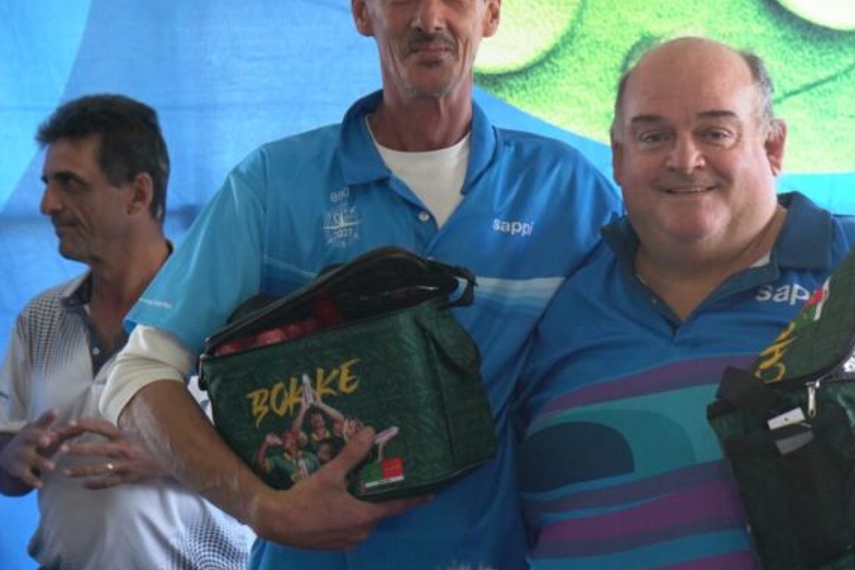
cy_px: 294
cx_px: 512
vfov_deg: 10.9
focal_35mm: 126
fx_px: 2991
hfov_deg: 16.3
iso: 4000
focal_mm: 70
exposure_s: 1/100
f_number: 6.3
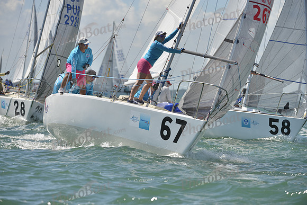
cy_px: 102
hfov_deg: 8.6
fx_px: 2047
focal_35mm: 240
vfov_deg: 5.7
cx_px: 154
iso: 200
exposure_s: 1/1250
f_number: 6.3
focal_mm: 240
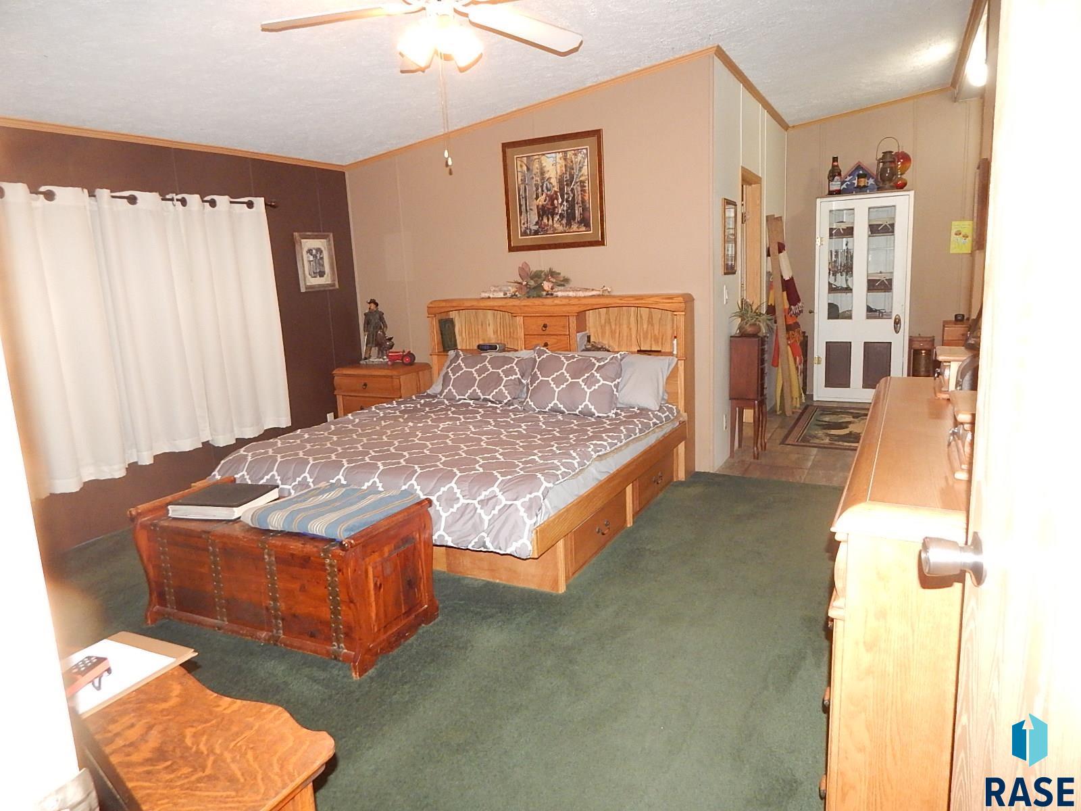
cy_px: 406
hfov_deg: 76.4
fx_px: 687
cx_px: 540
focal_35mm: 22
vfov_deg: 61.1
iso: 450
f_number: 3
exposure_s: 1/30
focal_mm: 4
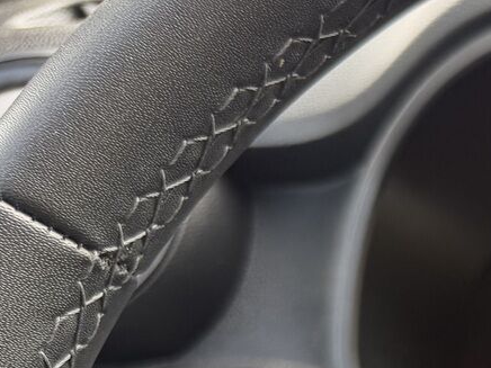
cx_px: 939
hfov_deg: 16.6
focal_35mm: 94
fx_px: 1333
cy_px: 575
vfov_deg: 14.5
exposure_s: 1/201
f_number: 1.78
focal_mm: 6.76
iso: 80
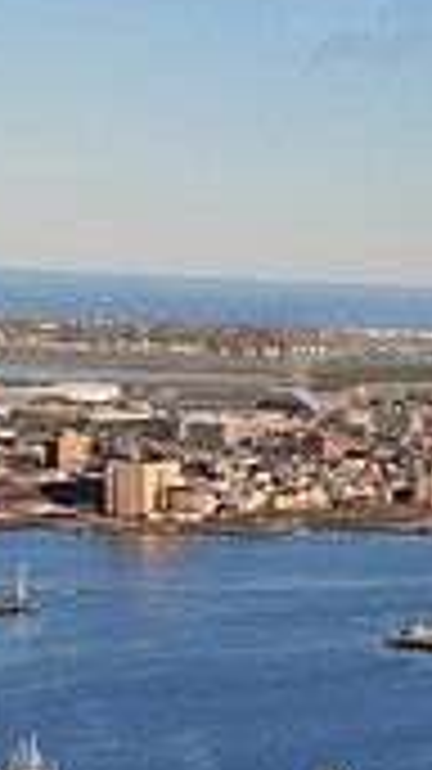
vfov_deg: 14.4
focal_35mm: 149
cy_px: 583
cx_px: 950
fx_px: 3039
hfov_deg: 7.7
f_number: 4.5
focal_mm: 28
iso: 200
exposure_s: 1/500
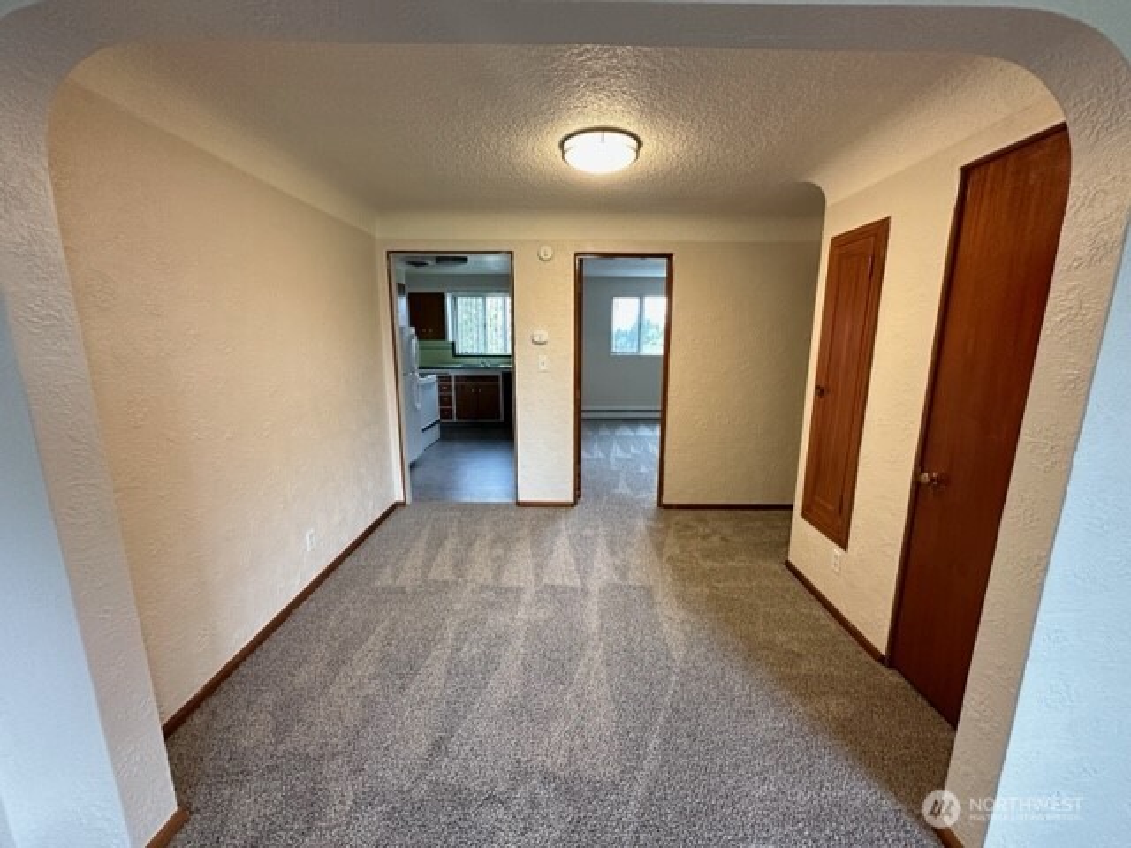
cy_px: 424
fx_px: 457
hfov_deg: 102.1
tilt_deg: -10.8
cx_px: 566
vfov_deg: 85.7
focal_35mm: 14
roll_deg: -0.1
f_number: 2.2
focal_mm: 2.22
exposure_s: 1/60
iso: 320
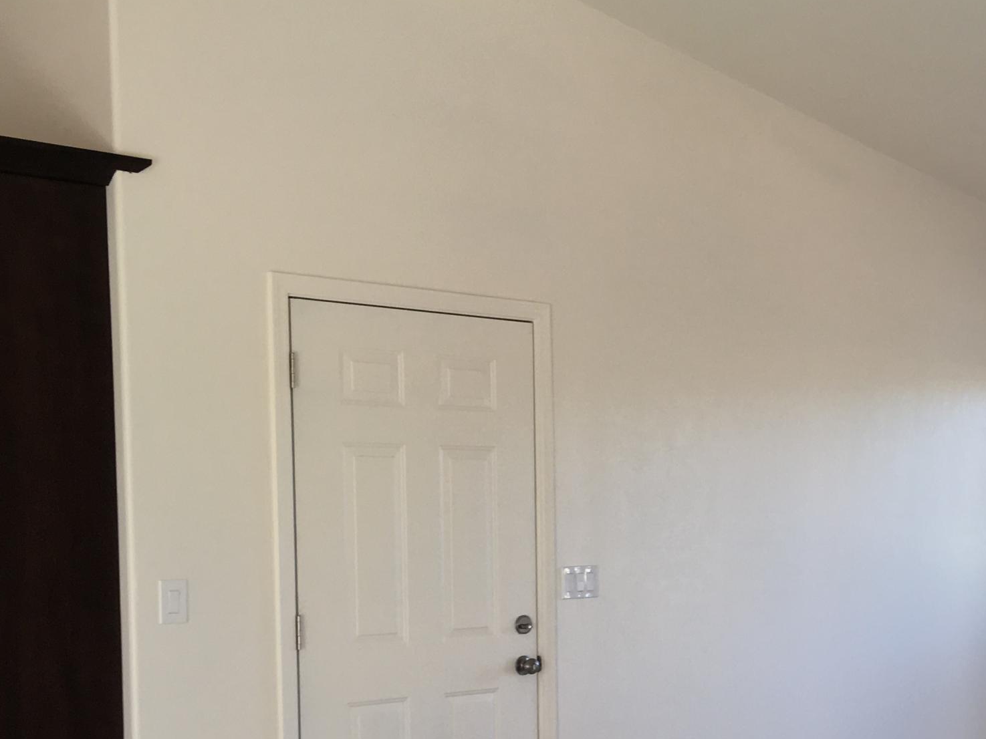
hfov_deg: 31.4
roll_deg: +0.5
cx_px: 858
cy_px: 626
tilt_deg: -4.7
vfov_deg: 24.3
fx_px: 1680
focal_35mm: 59
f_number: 2.2
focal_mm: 4.15
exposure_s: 1/60
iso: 32
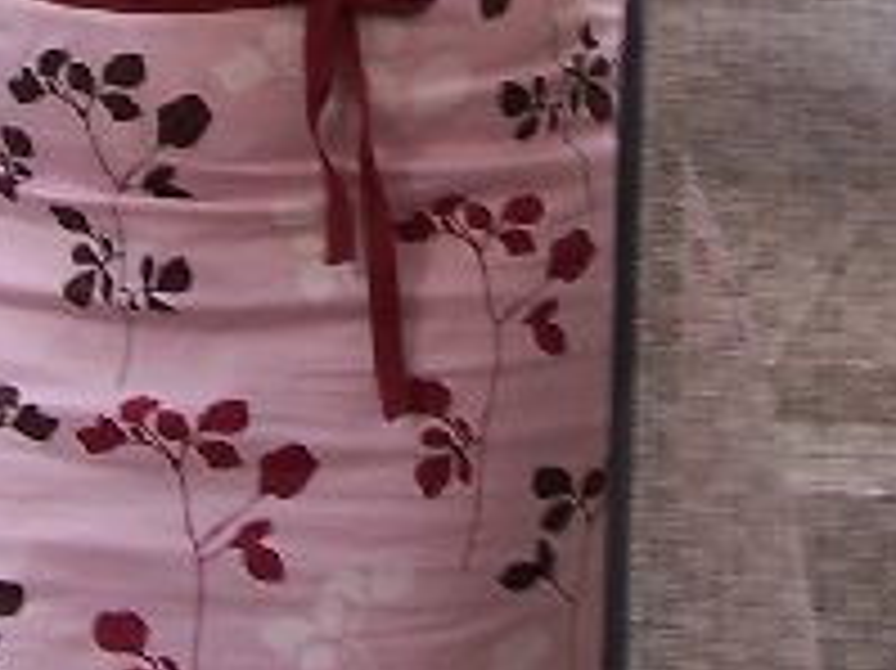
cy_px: -274
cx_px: 630
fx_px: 4268
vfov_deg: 8.8
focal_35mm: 165
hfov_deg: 12.0
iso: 80
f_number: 2.8
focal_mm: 6.3
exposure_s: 1/160
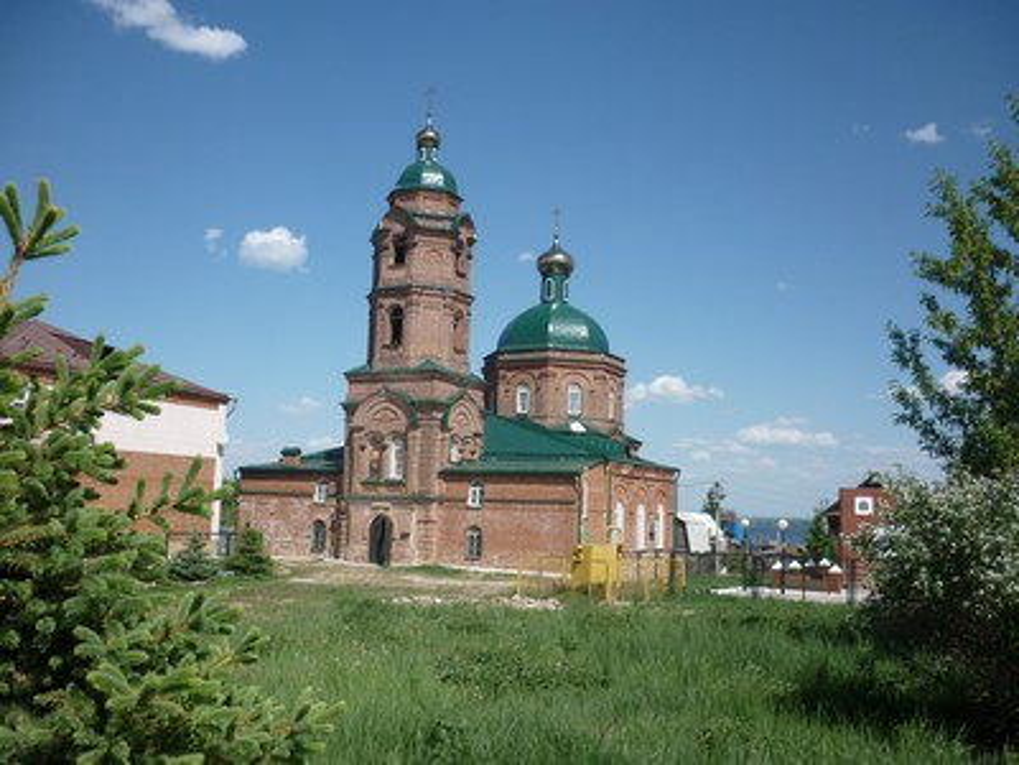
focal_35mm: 33
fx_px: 971
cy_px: 382
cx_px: 510
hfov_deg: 55.4
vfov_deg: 42.9
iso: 80
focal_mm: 5.5
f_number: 8
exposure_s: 1/200
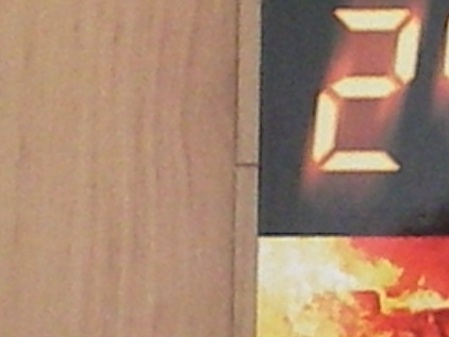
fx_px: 1869
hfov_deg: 13.3
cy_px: 159
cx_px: 553
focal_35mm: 144
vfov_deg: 10.3
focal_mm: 6.3
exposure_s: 1/100
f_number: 3.1
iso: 864
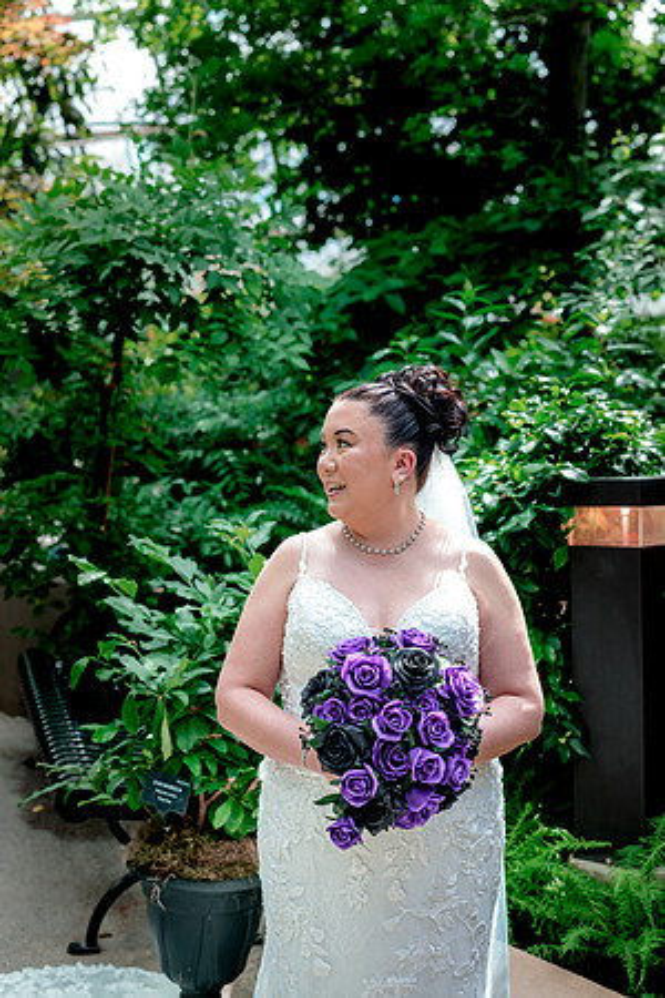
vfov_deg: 36.2
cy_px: 499
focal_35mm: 55
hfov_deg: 24.6
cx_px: 332
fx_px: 1524
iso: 640
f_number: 3.5
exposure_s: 1/640
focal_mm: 55
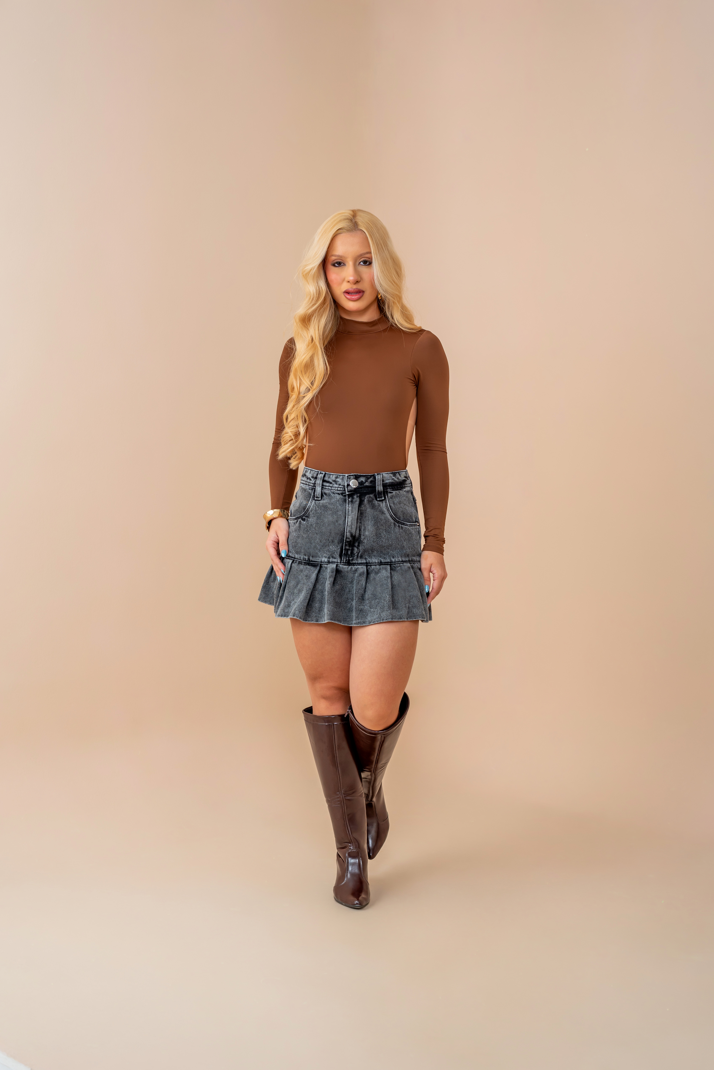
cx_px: 357
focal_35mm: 50
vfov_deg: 39.6
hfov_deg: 27.0
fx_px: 1486
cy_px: 535
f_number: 7.1
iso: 160
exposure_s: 1/160
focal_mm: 50
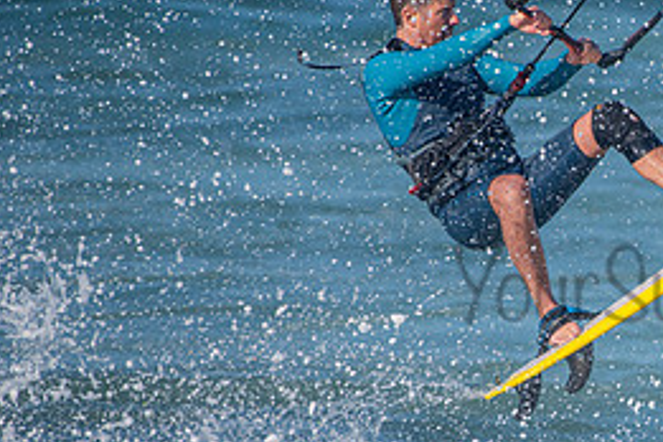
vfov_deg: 1.2
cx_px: 716
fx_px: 20441
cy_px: 263
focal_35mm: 1110
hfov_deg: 1.9
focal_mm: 500
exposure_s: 1/2500
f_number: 5.6
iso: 160
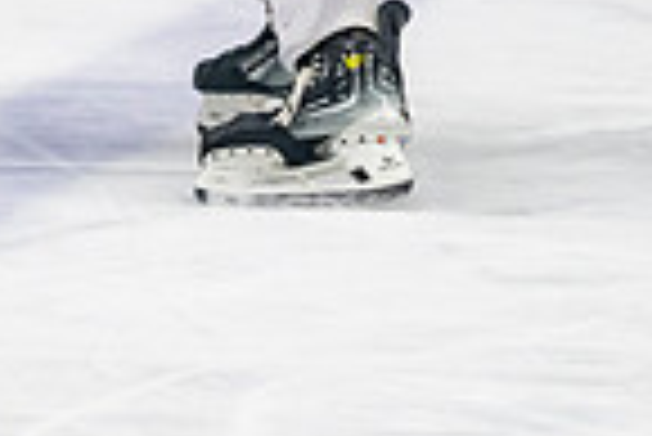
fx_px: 13143
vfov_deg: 1.9
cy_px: -295
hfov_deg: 2.8
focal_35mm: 725
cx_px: 280
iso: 2000
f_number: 3.2
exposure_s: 1/640
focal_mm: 116
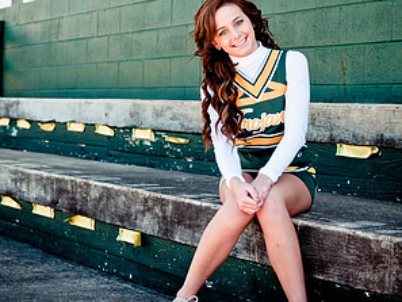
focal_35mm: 83
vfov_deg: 17.7
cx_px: 201
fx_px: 964
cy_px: 87
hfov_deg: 23.5
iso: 200
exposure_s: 1/500
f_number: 2.8
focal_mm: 38
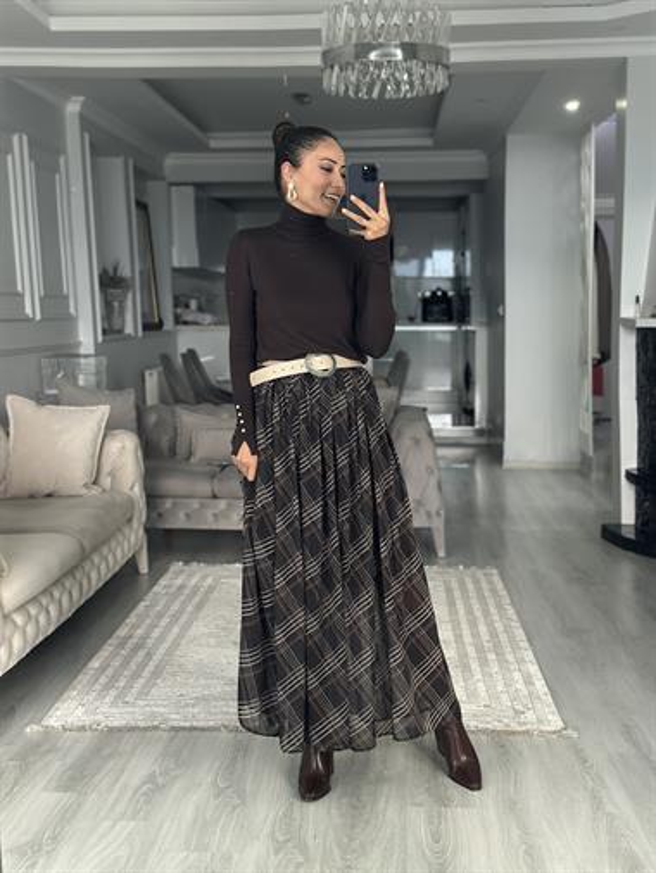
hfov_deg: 30.3
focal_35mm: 48
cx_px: 328
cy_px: 436
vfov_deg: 39.6
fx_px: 1212
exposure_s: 1/43
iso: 400
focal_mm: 6.86
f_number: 1.78
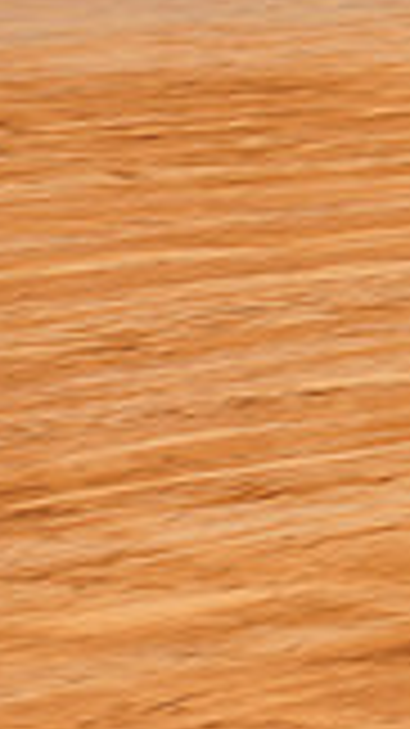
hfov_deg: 2.2
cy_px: 72
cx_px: 1284
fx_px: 10486
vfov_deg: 4.0
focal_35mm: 542
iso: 200
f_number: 10
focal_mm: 145
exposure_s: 1/400
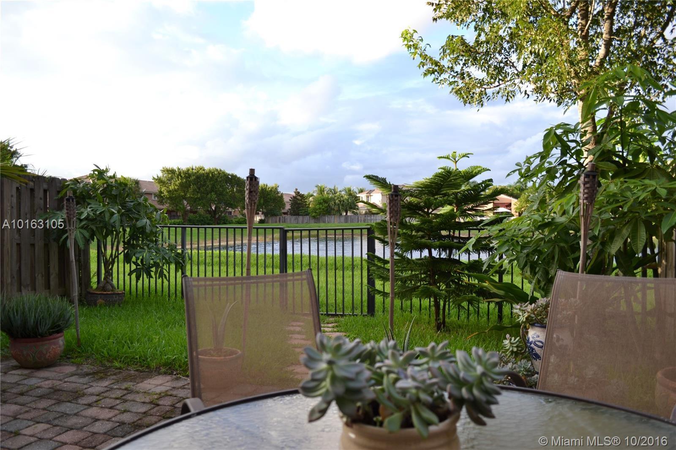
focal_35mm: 27
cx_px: 338
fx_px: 507
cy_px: 225
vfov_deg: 47.9
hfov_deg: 67.4
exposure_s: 1/160
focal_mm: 18
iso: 100
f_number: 3.5
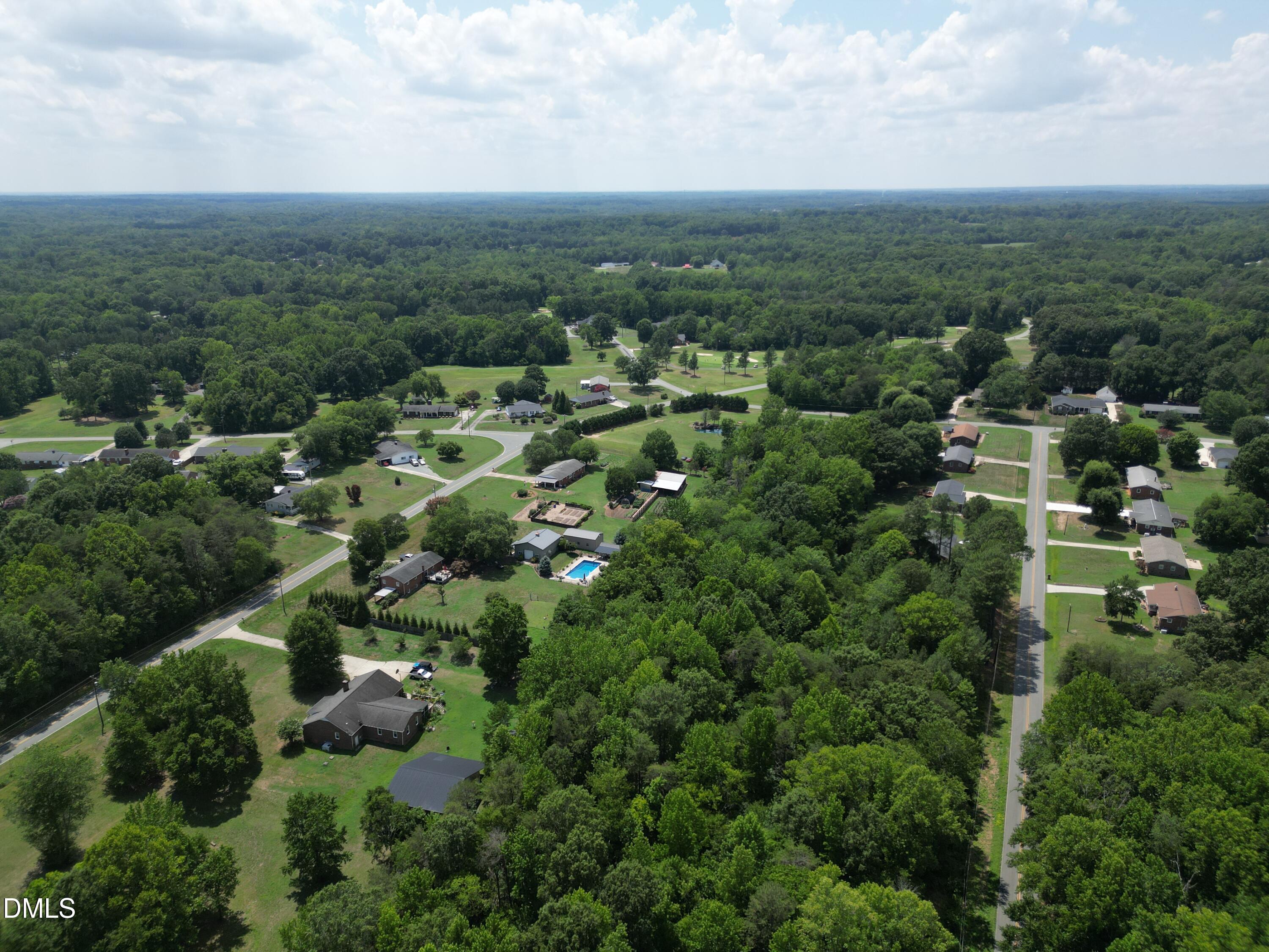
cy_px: 476
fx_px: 880
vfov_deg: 56.8
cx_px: 634
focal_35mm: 24
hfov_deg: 71.6
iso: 100
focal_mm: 6.72
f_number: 1.7
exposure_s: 1/2500
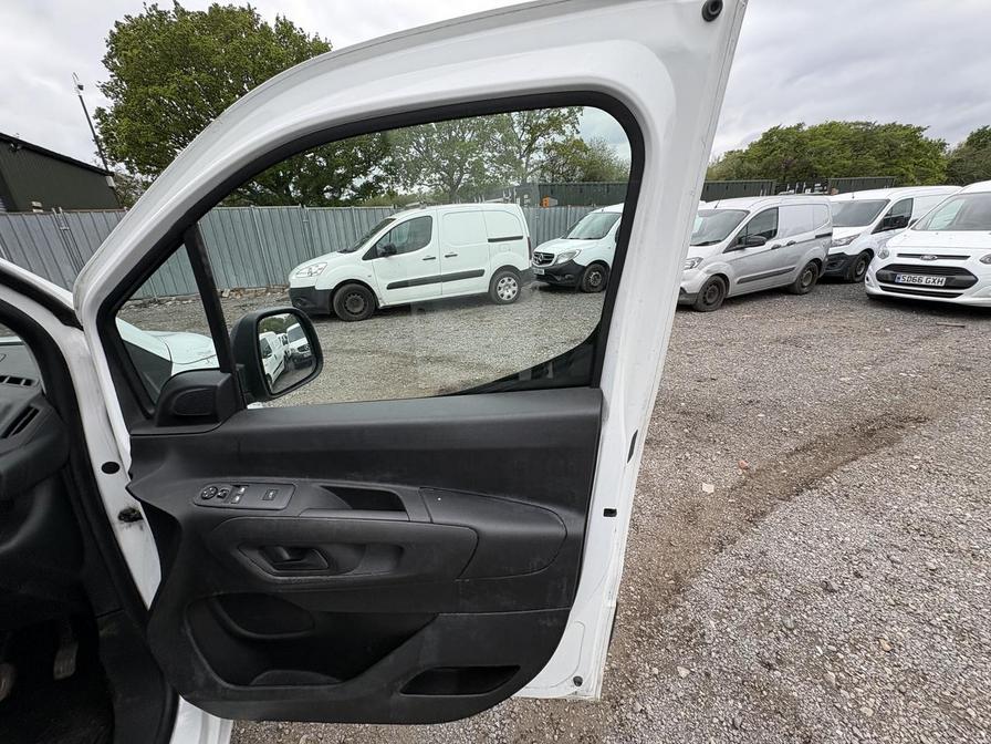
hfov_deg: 102.1
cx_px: 496
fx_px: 401
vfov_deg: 85.7
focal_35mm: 14
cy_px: 372
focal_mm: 2.22
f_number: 2.2
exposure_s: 1/669
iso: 40
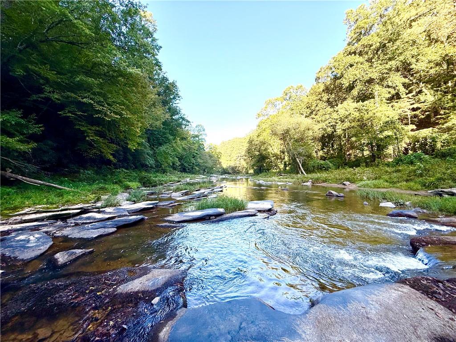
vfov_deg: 85.7
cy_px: 171
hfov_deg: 102.1
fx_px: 184
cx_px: 228
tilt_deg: +1.3
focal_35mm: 14
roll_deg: -0.5
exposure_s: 1/269
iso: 64
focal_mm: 2.22
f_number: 2.2
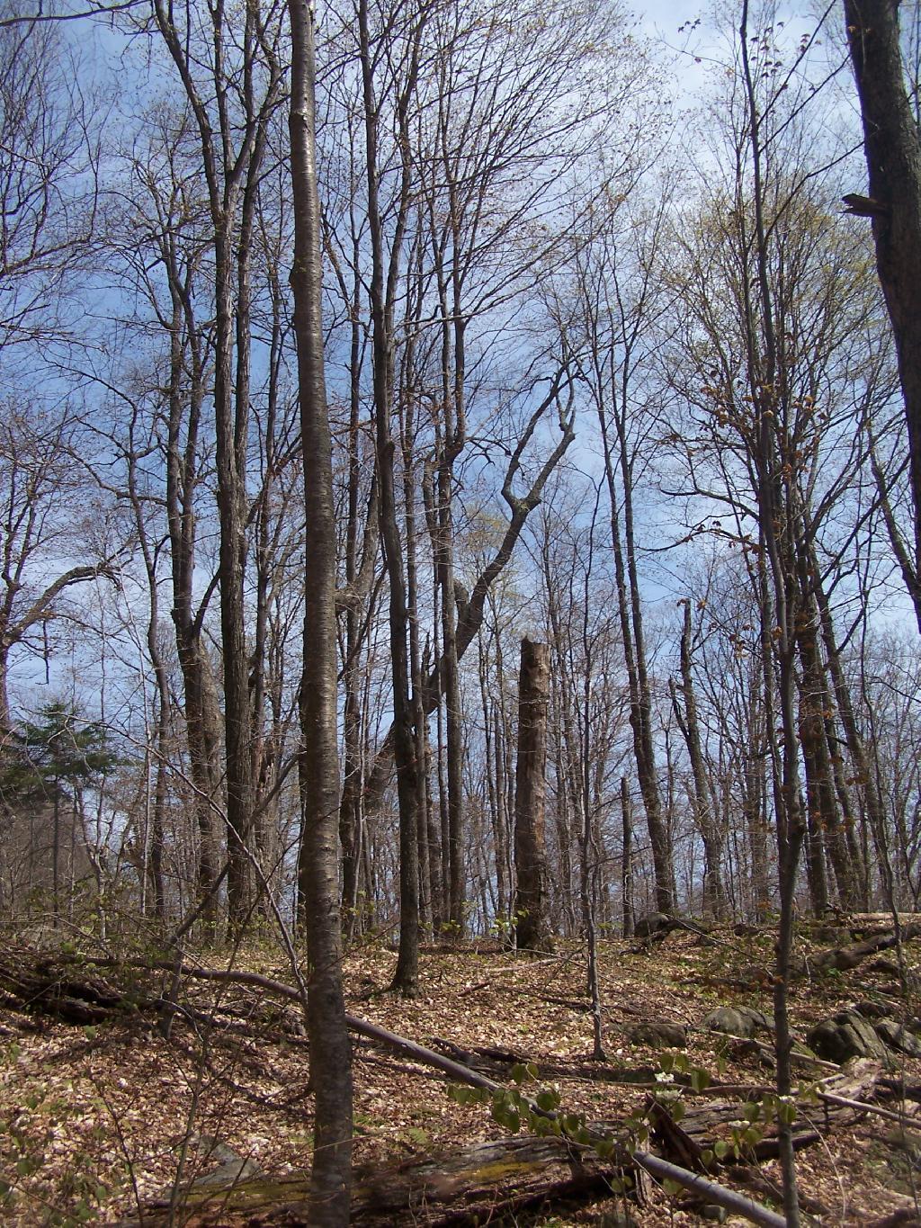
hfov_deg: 37.7
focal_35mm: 38
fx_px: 1348
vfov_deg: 49.0
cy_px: 614
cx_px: 460
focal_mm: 6.3
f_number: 4
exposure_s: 1/800
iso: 80
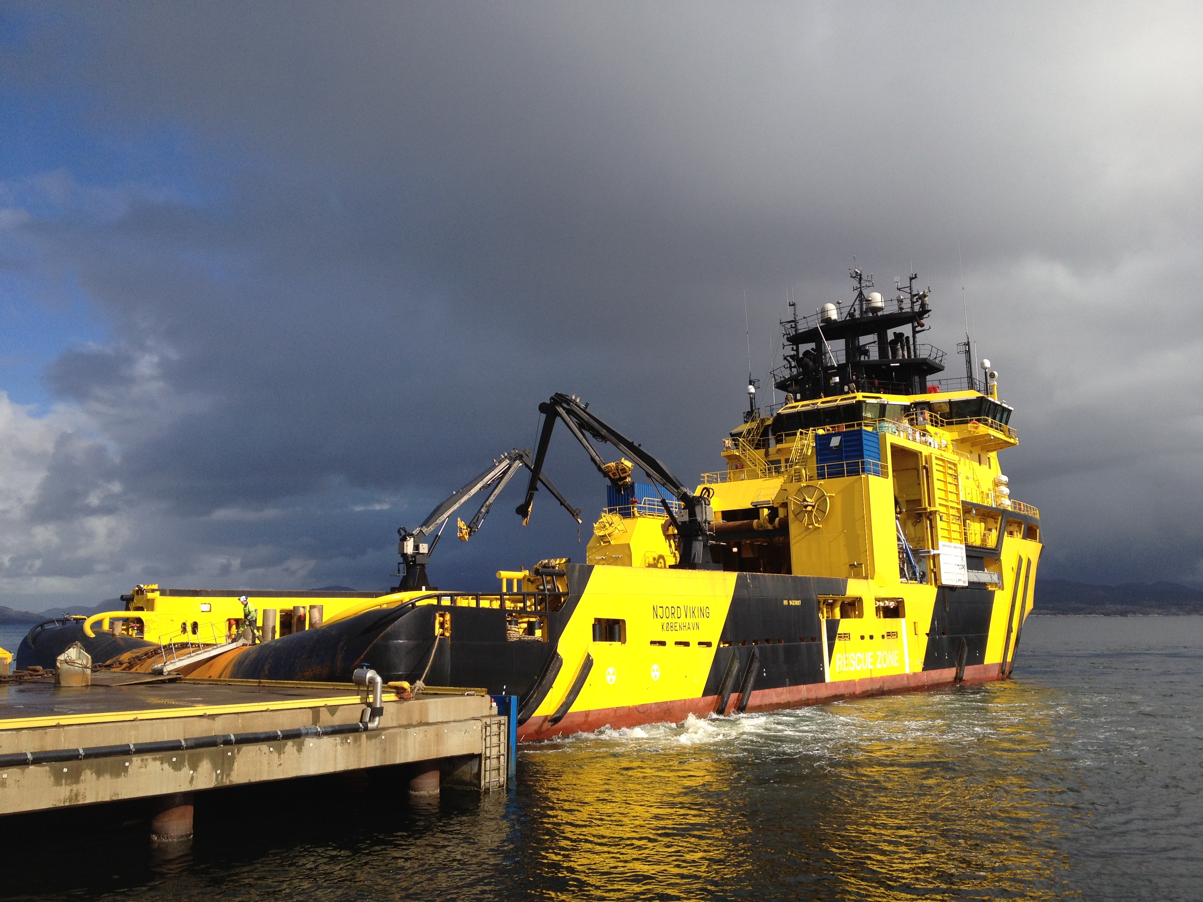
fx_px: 1216
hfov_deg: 52.6
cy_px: 451
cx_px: 602
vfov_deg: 40.7
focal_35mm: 35
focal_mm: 4.28
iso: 64
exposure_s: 1/2304
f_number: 2.4
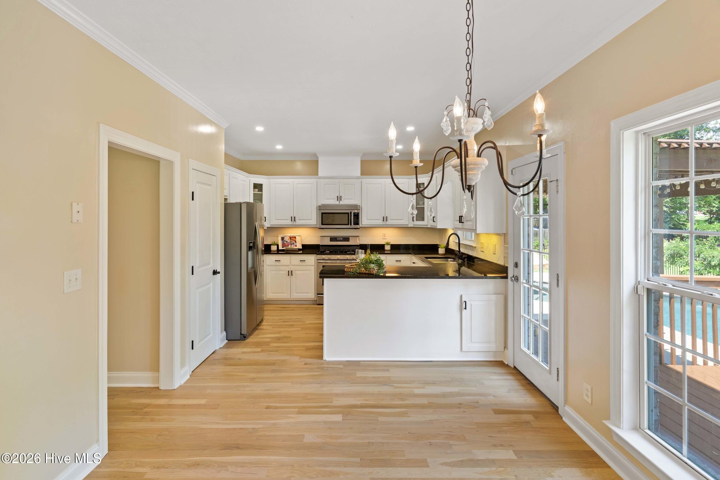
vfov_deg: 70.4
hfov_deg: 93.3
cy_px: 240
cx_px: 360
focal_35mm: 17
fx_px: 340
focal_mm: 17
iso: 250
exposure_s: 1/1.67
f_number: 8
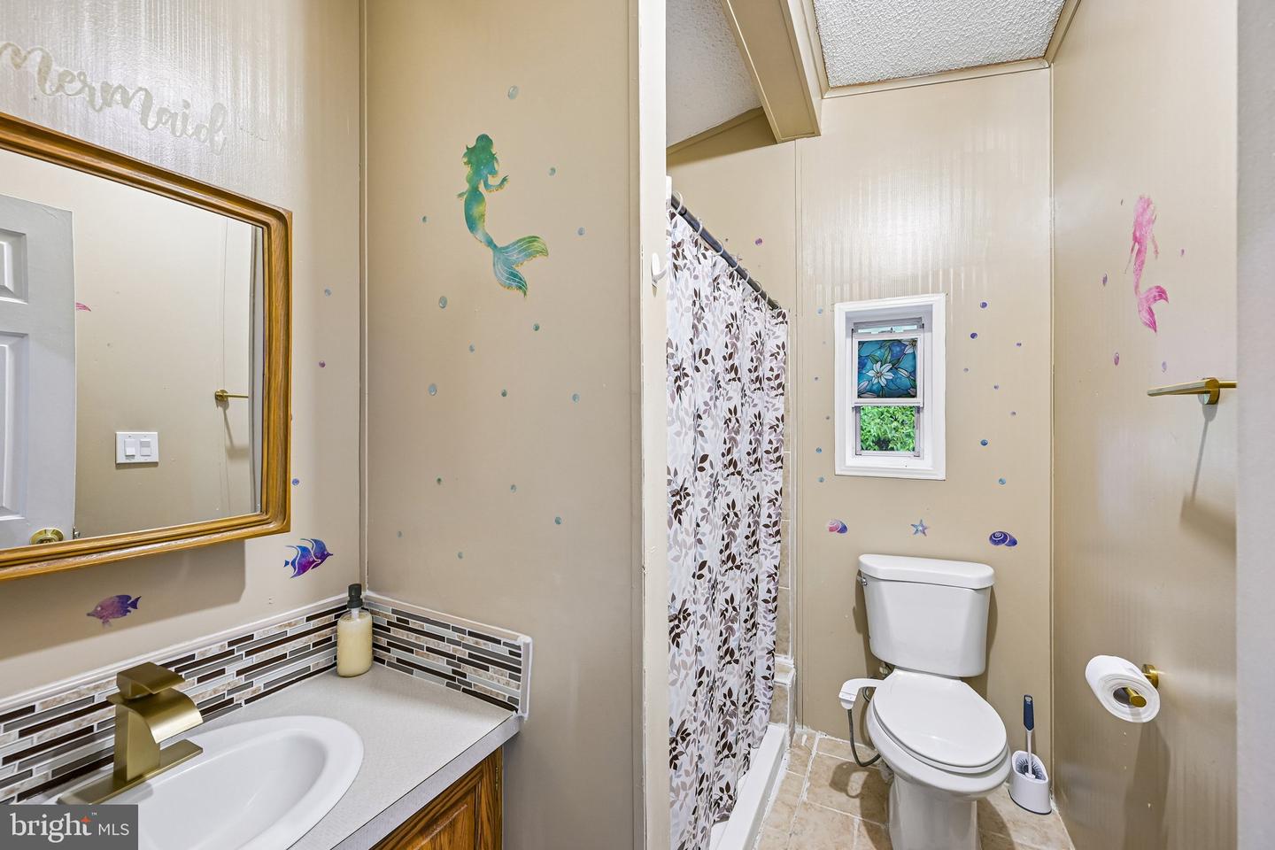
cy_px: 425
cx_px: 638
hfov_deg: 104.3
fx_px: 496
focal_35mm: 14
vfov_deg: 81.2
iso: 400
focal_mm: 14
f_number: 8
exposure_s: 1/1.25
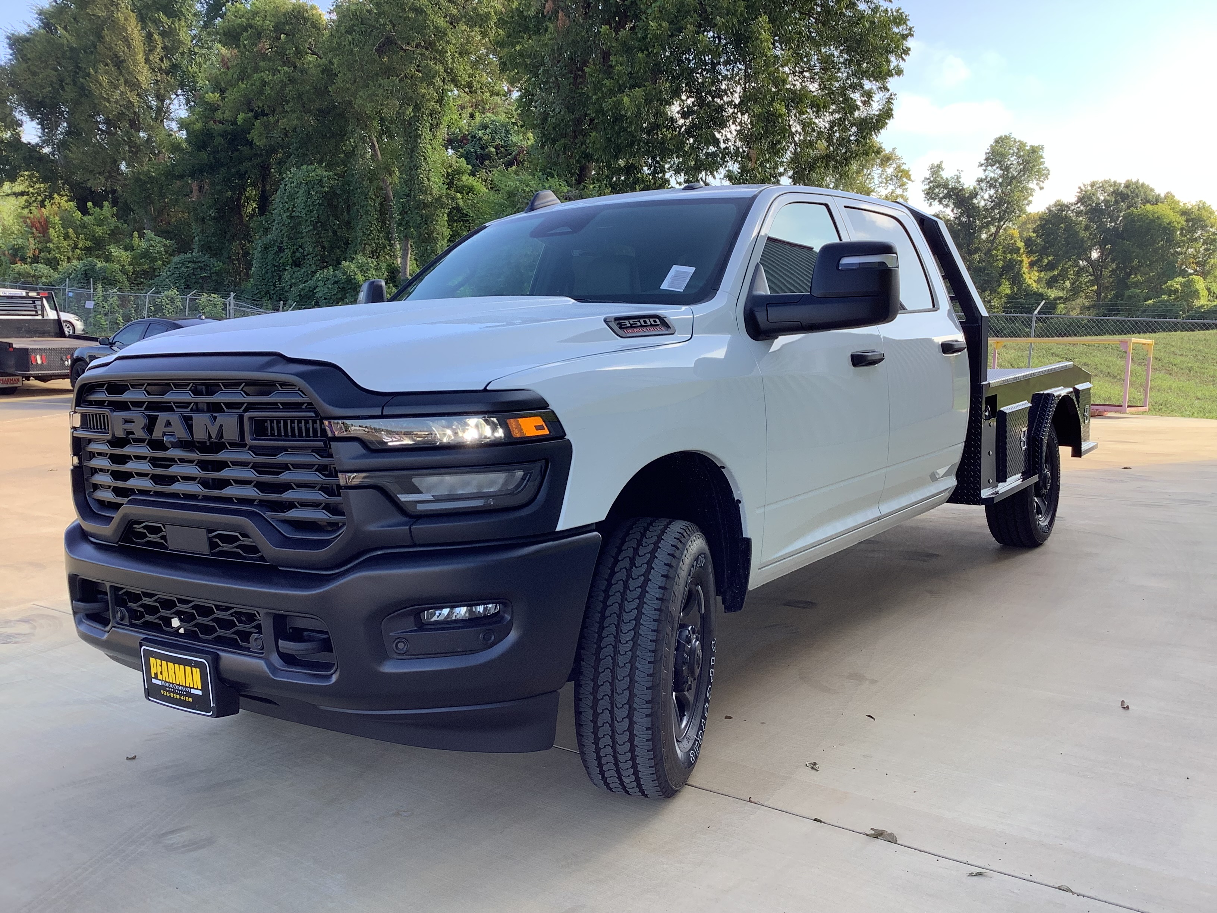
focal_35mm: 31
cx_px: 608
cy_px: 456
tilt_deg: -9.0
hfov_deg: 58.4
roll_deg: -0.7
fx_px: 1090
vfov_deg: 45.4
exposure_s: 1/141
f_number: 2.4
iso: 25
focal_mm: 3.3
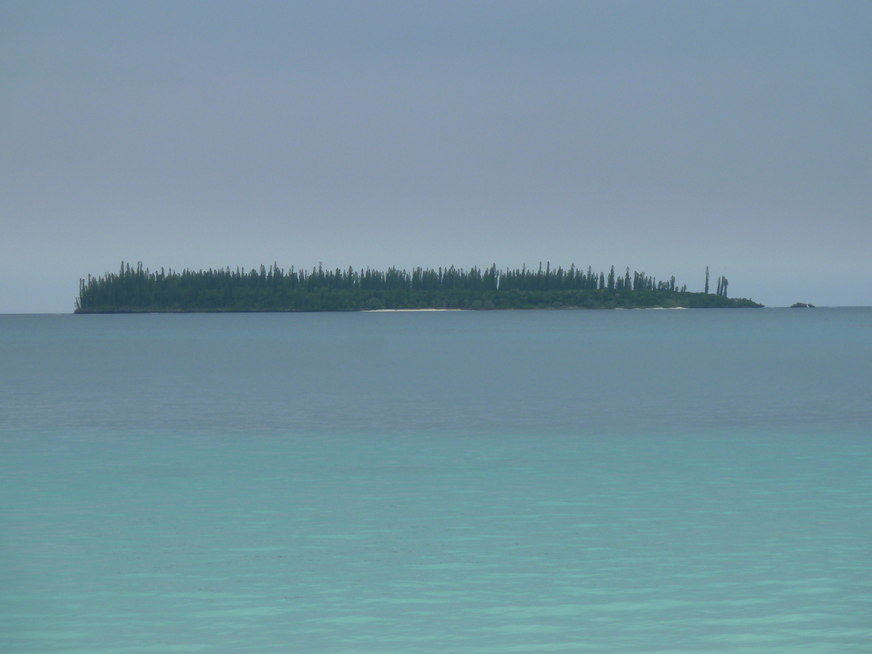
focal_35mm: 137
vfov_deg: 10.8
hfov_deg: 14.4
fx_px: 3451
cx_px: 436
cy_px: 327
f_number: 4.5
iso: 80
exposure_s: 1/200
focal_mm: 22.5
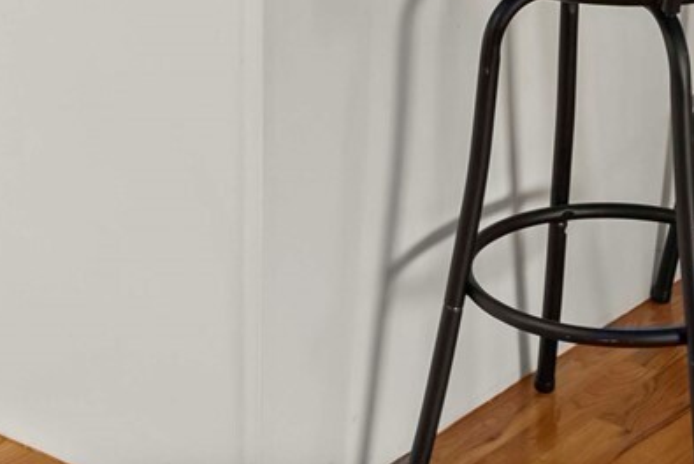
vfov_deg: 11.7
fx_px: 1987
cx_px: 380
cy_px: -525
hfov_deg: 19.8
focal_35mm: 103
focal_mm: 24
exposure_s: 1/15
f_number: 6.3
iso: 1000
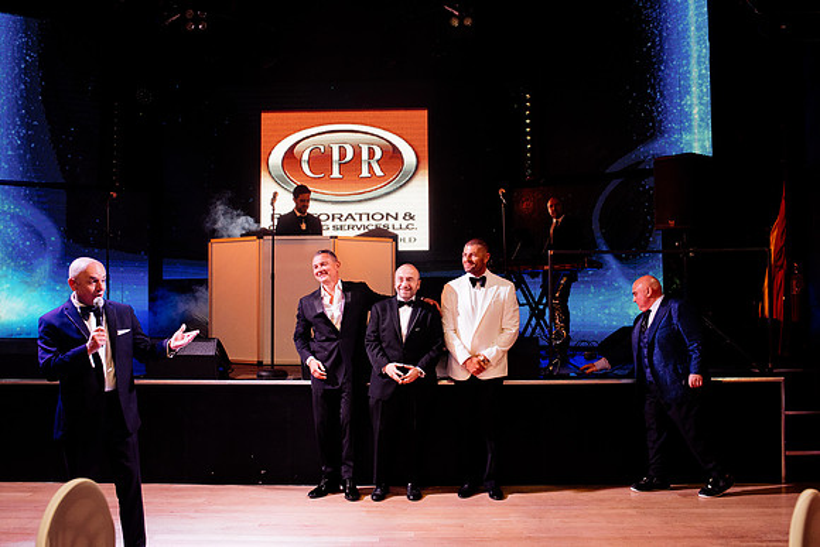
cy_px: 274
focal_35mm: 37
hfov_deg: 51.6
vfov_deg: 35.7
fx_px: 849
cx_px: 410
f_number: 5
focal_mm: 35
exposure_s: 1/200
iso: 2000
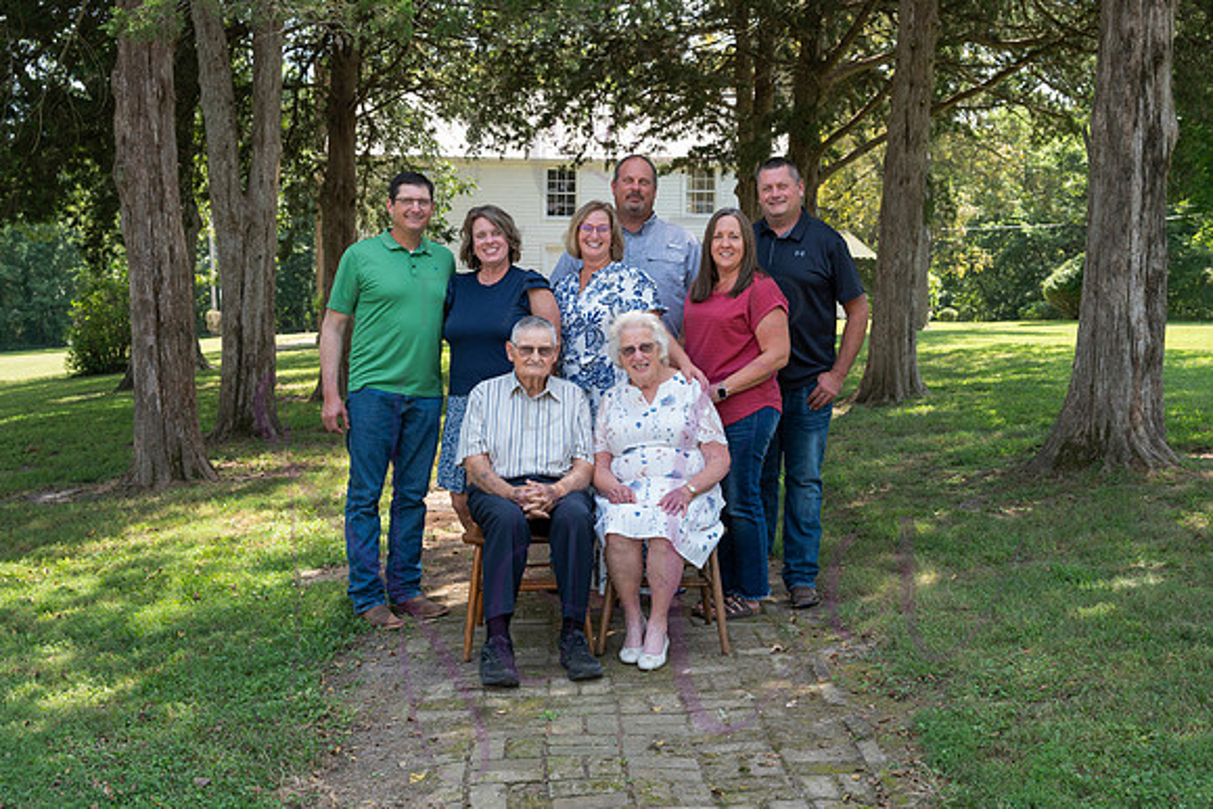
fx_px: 1314
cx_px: 606
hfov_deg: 49.5
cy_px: 404
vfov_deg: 34.2
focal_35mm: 39
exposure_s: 1/200
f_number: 5.6
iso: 400
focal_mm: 39
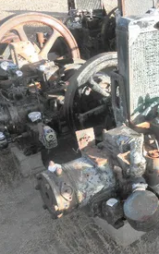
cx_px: 160
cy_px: 135
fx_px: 374
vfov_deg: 37.5
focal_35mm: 54
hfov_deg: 23.0
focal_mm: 6.1
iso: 64
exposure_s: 1/160
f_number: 3.2
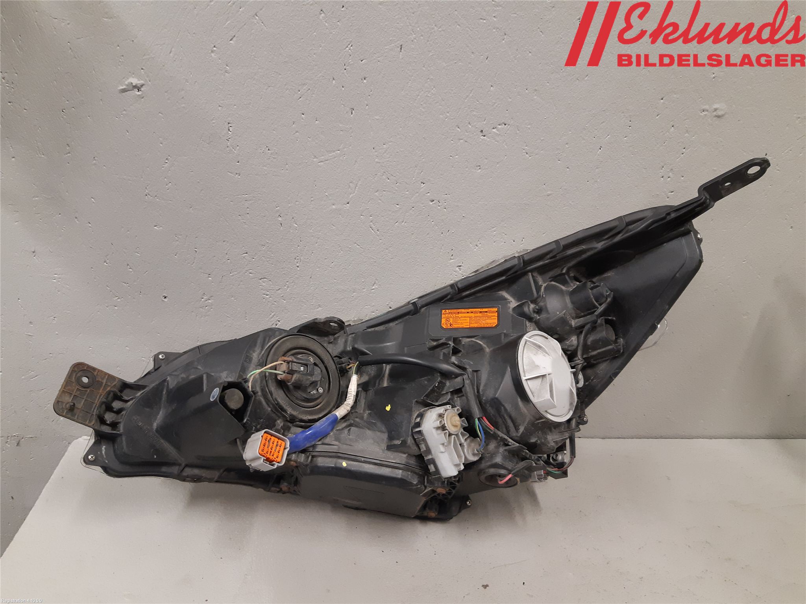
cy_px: 302
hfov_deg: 67.3
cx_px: 403
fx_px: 605
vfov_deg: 53.1
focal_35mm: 26
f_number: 1.7
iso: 200
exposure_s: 1/50
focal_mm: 3.93
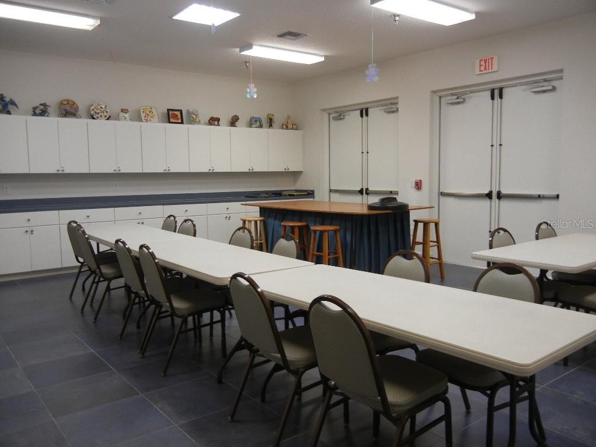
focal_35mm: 30
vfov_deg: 46.8
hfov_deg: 60.0
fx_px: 517
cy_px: 224
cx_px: 298
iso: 194
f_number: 3.5
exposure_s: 1/30
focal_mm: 5.4
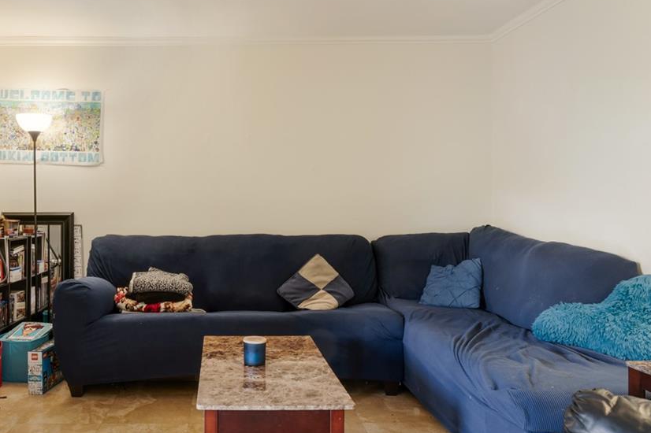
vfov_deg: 42.2
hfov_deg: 59.1
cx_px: 226
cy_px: 194
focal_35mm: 31
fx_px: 560
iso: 100
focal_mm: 16
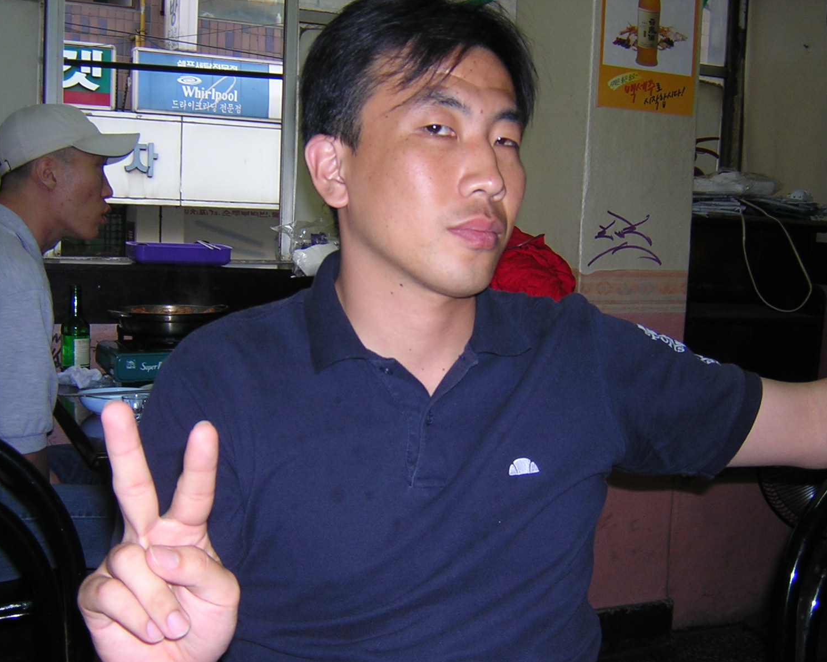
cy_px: 331
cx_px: 421
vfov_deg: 35.7
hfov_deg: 43.8
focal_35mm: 42
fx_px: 1028
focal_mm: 5.2
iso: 100
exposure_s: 1/60.1
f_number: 2.7
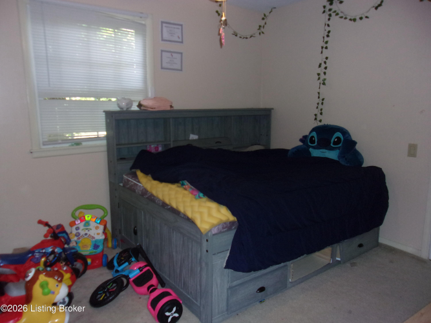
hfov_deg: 65.3
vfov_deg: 51.3
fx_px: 336
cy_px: 162
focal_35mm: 27
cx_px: 216
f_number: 3
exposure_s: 1/34
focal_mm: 4.9
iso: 200
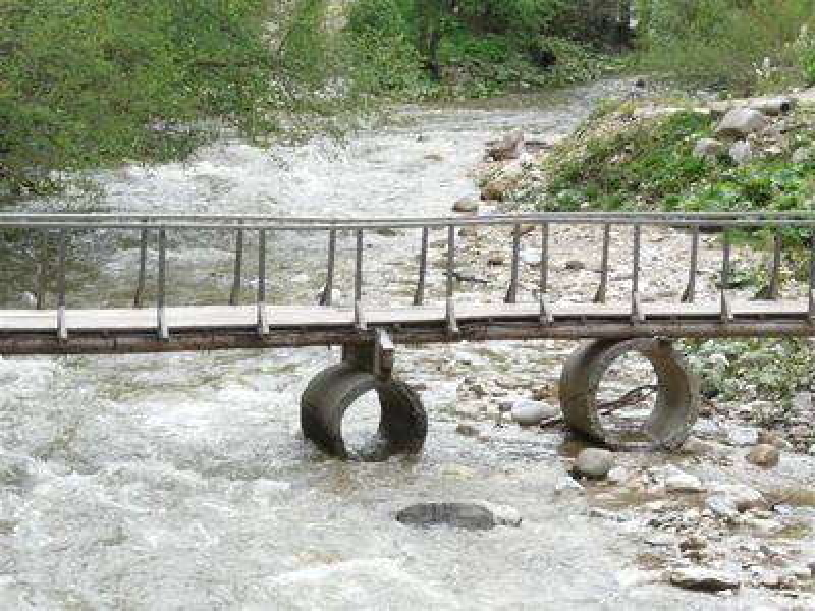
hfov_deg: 16.4
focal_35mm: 120
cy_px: 306
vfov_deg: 12.3
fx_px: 2825
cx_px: 408
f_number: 8
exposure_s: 1/30
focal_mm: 15.4
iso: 100
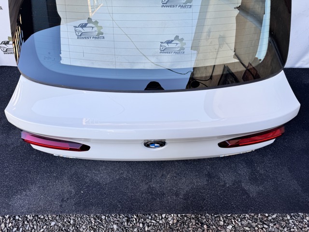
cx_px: 154
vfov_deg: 56.8
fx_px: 214
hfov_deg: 71.6
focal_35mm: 24
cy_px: 116
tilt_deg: -57.5
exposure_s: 1/370
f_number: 1.78
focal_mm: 6.76
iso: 80
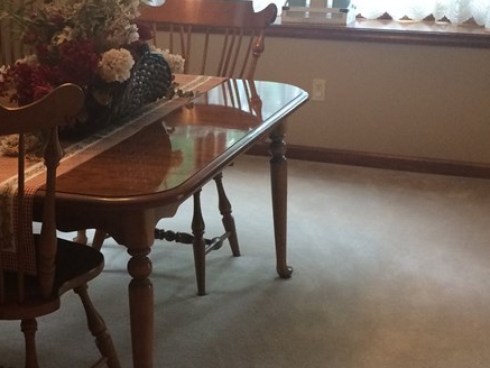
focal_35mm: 68
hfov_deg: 28.3
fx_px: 963
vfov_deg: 21.5
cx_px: 140
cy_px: 250
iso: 160
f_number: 2.2
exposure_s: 1/30
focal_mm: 4.15
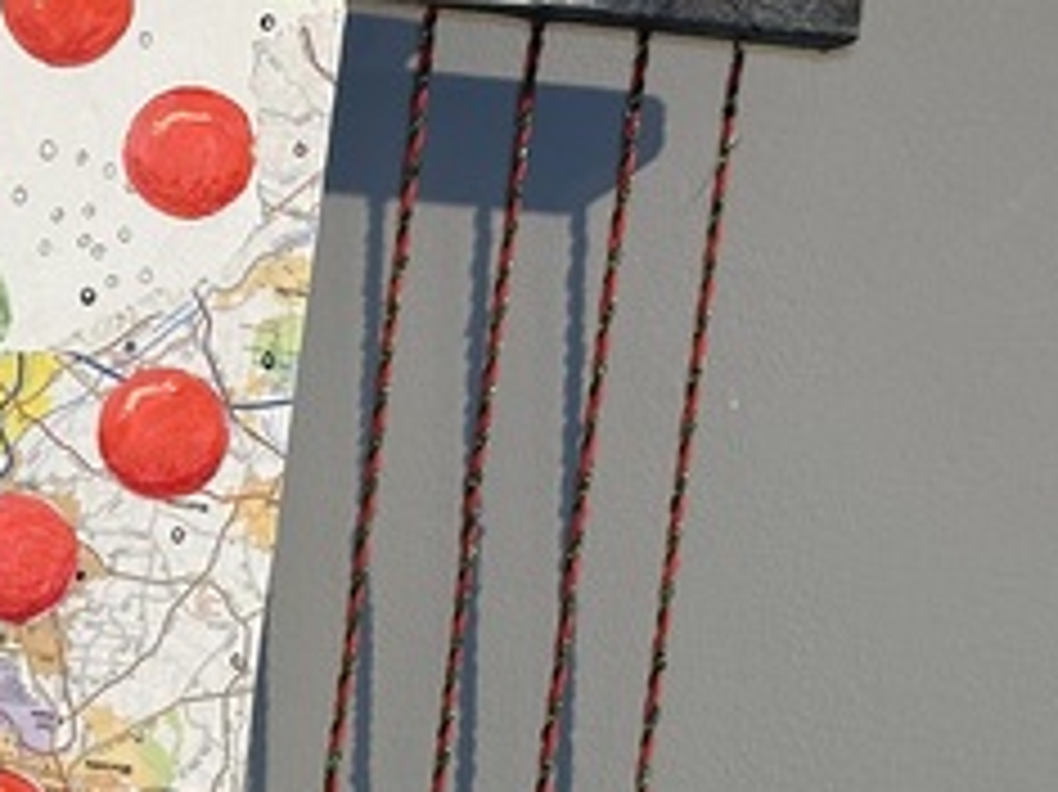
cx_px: -482
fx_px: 4368
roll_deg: +1.3
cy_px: 812
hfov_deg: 13.1
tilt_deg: +0.2
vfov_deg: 10.3
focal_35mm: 143
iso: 80
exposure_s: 1/60
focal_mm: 6.86
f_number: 1.78
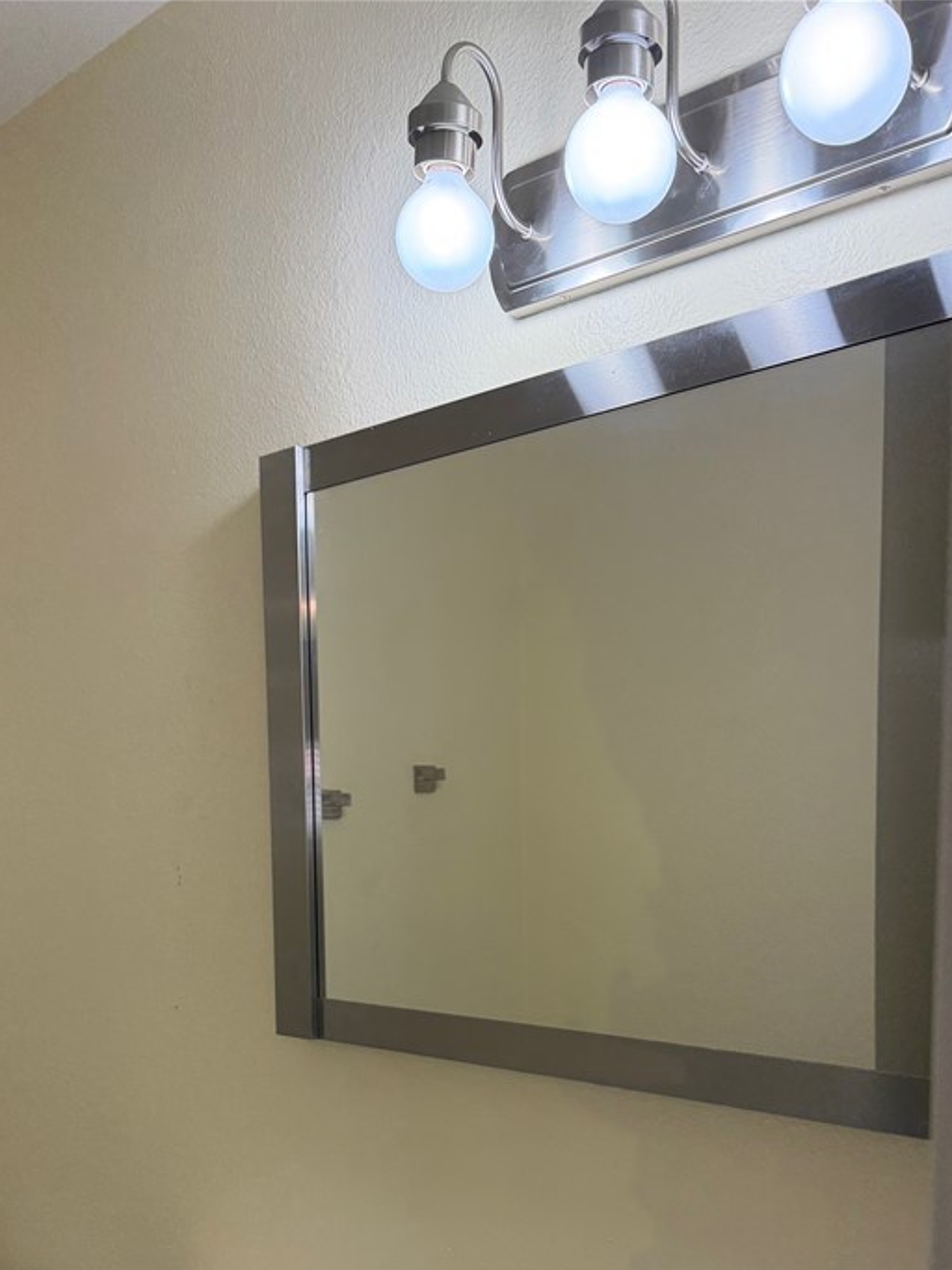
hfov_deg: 39.6
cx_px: 454
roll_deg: -0.3
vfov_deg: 49.4
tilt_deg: -3.8
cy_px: 950
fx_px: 1320
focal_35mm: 36
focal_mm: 6.76
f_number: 1.78
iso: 125
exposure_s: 1/211
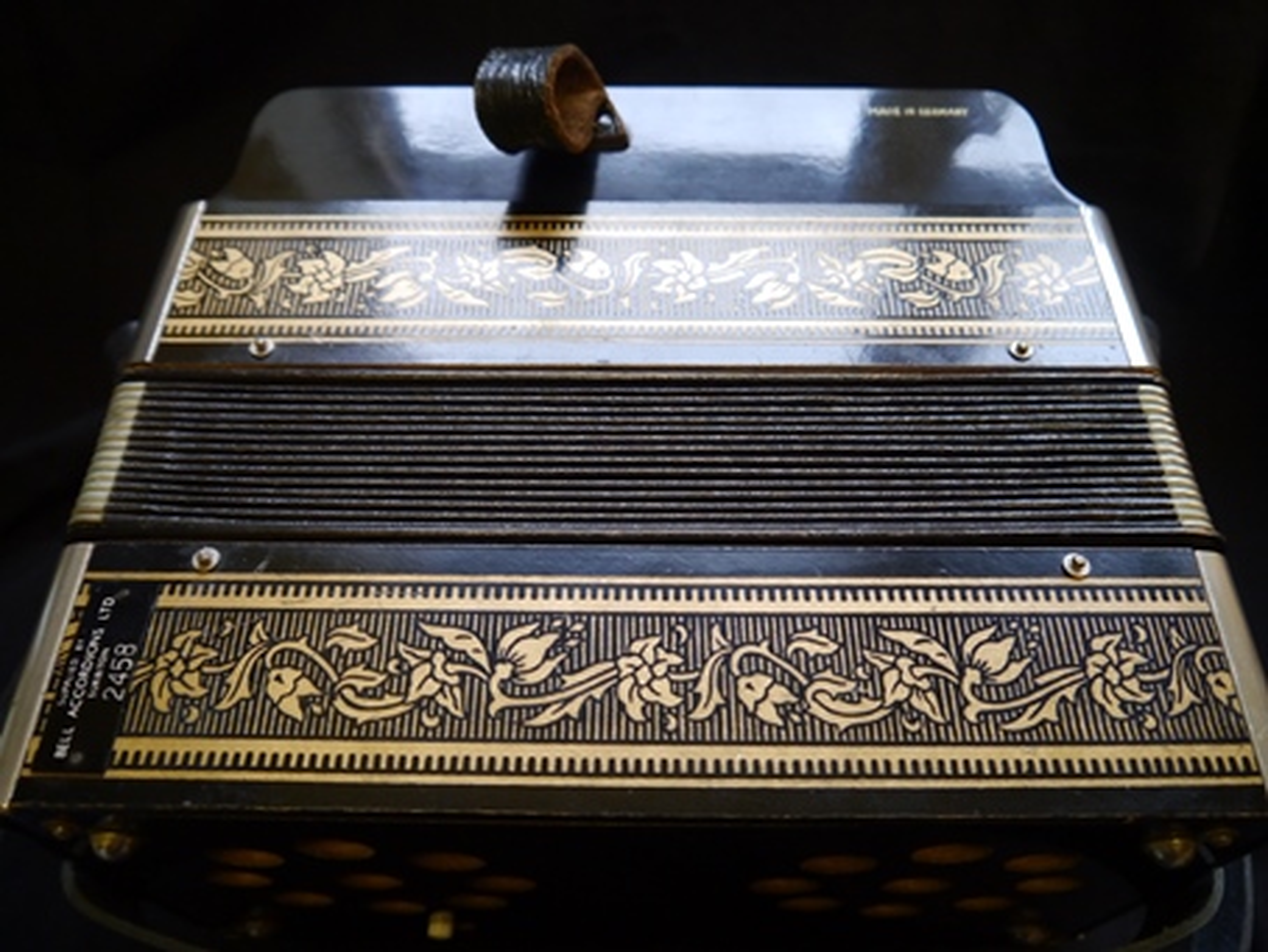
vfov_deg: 49.8
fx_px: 1026
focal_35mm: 28
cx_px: 634
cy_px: 476
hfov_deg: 63.4
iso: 800
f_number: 3.5
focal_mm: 14
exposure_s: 1/60
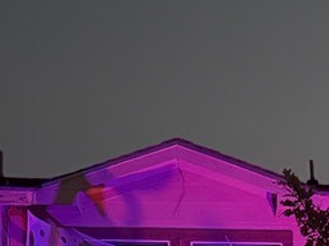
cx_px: 324
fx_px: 1387
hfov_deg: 13.4
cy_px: 624
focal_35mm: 146
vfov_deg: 9.0
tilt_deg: +1.3
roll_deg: +0.3
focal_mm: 6.76
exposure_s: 1/30
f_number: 1.78
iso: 1600
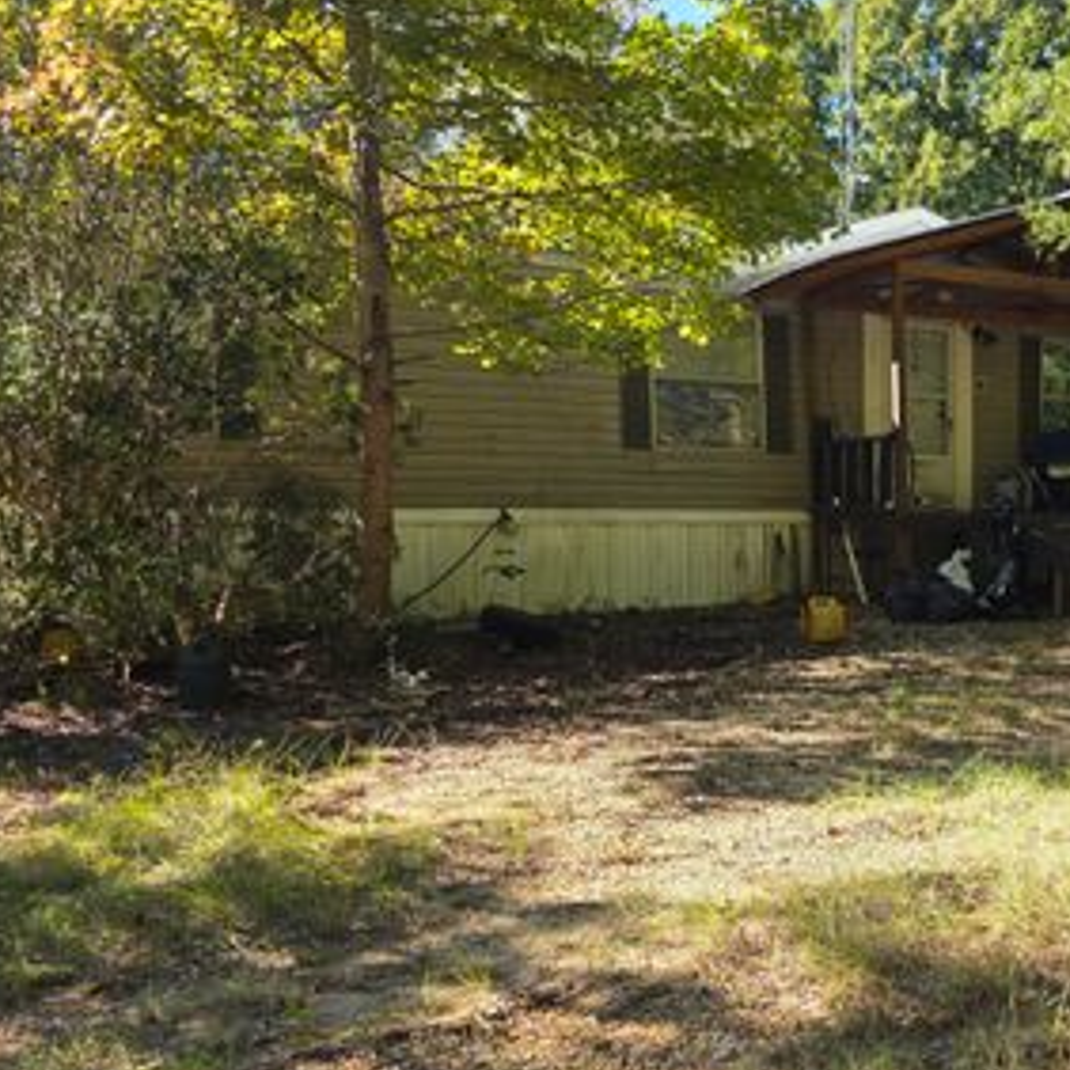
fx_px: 1259
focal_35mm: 36
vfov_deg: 45.9
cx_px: 869
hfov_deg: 43.7
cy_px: 628
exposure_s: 1/359
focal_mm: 6.3
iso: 32
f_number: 1.7
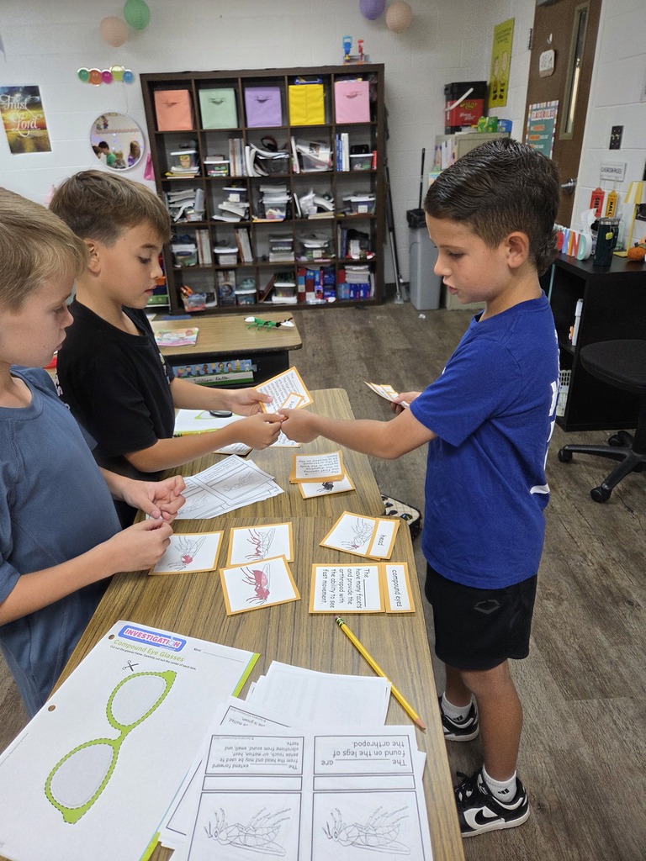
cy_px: 430
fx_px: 572
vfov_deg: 73.9
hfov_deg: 58.9
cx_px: 323
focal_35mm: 23
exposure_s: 1/120
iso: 200
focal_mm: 5.4
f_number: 1.8
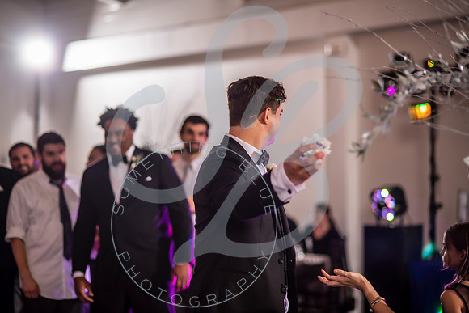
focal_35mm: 85
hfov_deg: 23.9
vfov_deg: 16.1
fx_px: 1108
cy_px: 156
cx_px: 234
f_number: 1.8
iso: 400
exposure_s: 1/200
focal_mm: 85
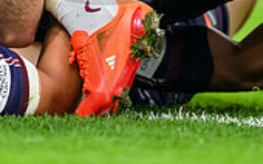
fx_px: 13237
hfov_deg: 1.1
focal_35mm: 1848
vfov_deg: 0.7
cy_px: -153
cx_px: 200
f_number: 3.2
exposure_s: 1/2500
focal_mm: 400
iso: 5000
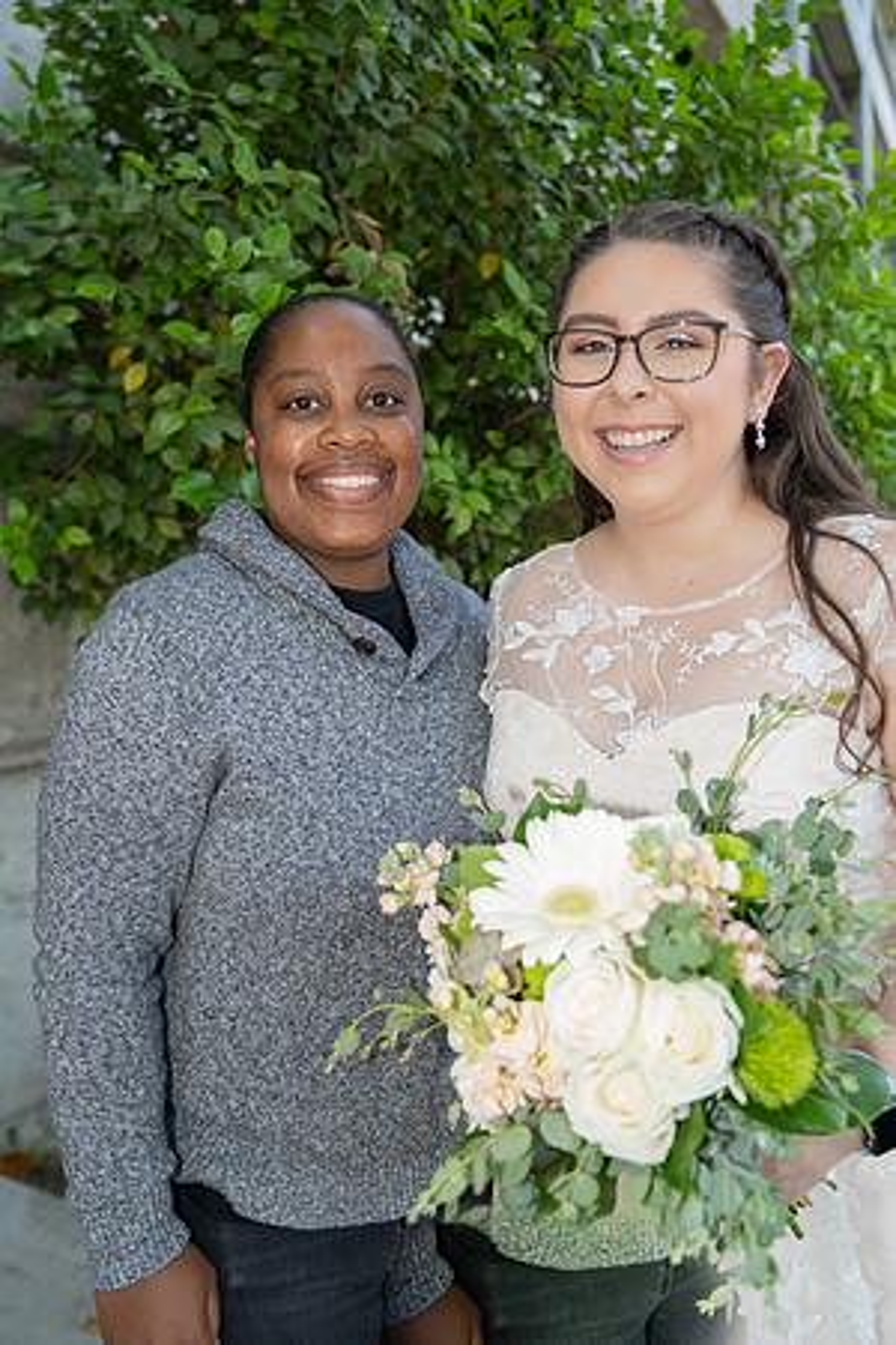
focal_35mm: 28
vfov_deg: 65.5
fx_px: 1045
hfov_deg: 46.4
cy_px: 672
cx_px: 448
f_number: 3.2
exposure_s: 1/250
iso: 500
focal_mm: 28
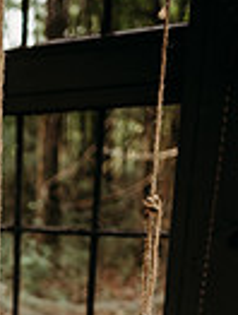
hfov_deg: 17.3
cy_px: 414
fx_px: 721
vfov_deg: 22.1
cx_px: -94
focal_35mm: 79
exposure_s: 1/320
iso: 400
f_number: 2.2
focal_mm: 24
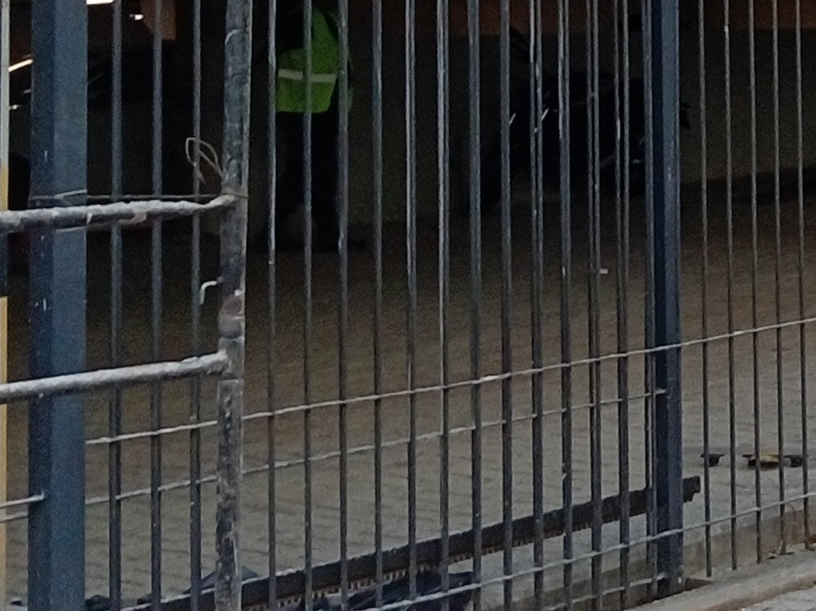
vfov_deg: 14.1
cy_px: -210
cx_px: 1386
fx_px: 2356
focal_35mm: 100
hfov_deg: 16.9
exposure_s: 1/112
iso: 100
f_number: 1.8
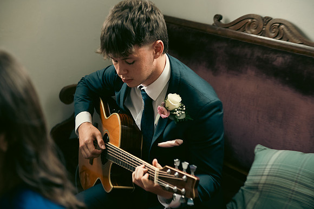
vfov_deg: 19.5
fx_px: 611
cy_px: 104
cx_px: 157
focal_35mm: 70
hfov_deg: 28.8
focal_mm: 70
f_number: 3.5
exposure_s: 1/160
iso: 800
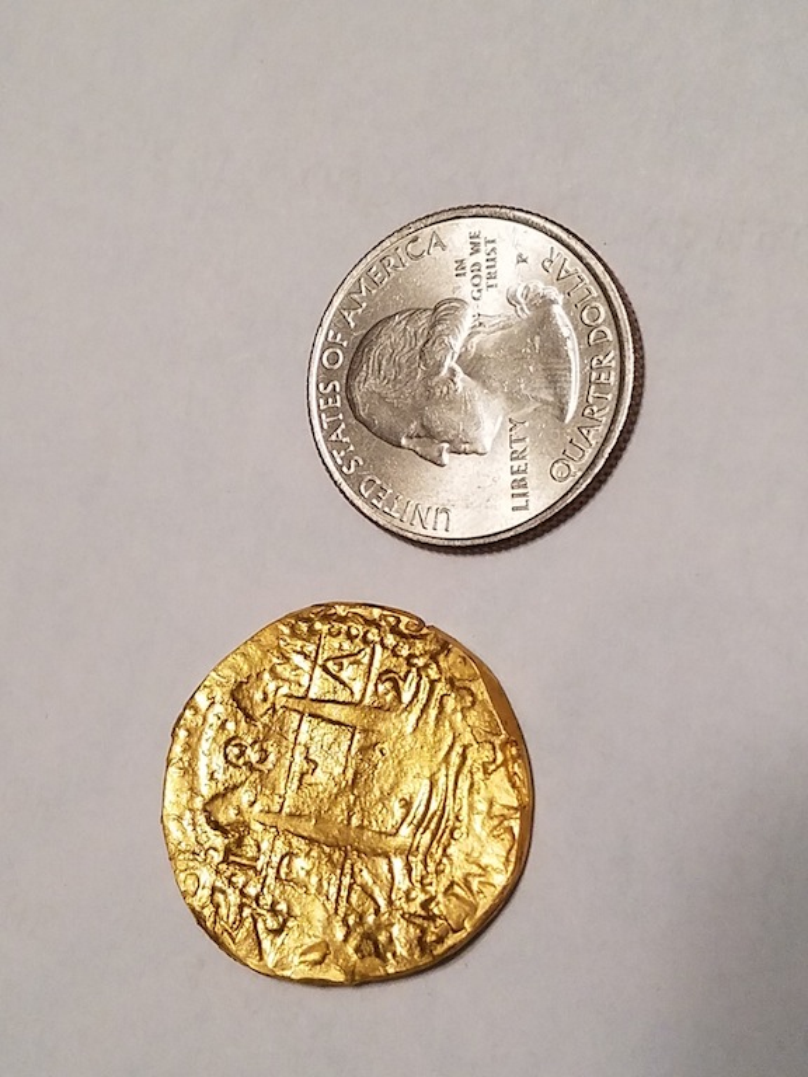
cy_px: 538
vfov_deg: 67.3
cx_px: 404
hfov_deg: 53.1
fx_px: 809
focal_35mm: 26
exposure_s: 1/30
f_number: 1.7
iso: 160
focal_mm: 4.2
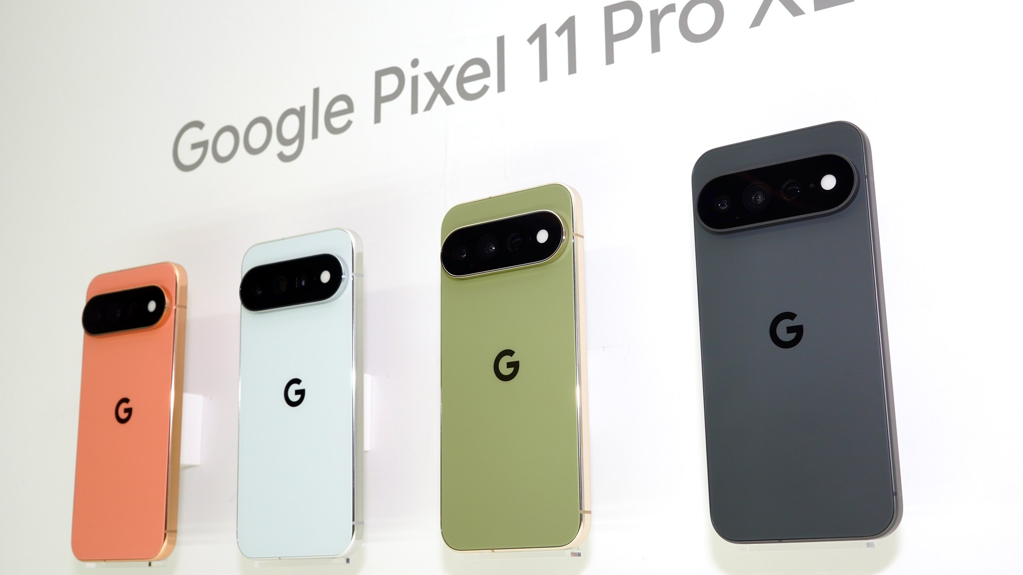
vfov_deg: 28.9
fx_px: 1116
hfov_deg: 49.2
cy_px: 298
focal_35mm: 41
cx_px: 512
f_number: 8
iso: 100
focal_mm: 26.1
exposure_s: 1/125
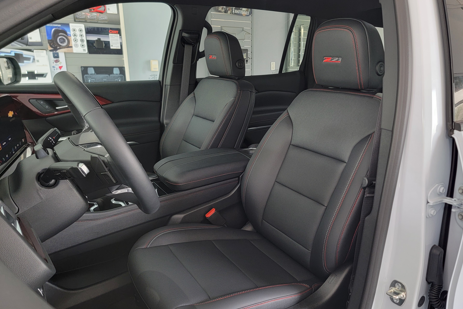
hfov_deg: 65.3
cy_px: 174
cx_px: 258
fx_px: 360
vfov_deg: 46.3
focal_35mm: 28
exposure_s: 1/60
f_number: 1.8
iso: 200
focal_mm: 6.7
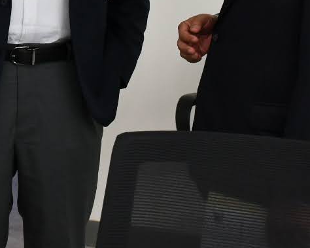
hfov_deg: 12.4
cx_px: 26
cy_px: -94
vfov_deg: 9.8
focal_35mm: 154
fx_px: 1413
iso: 800
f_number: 5.6
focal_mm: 32
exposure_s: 1/100
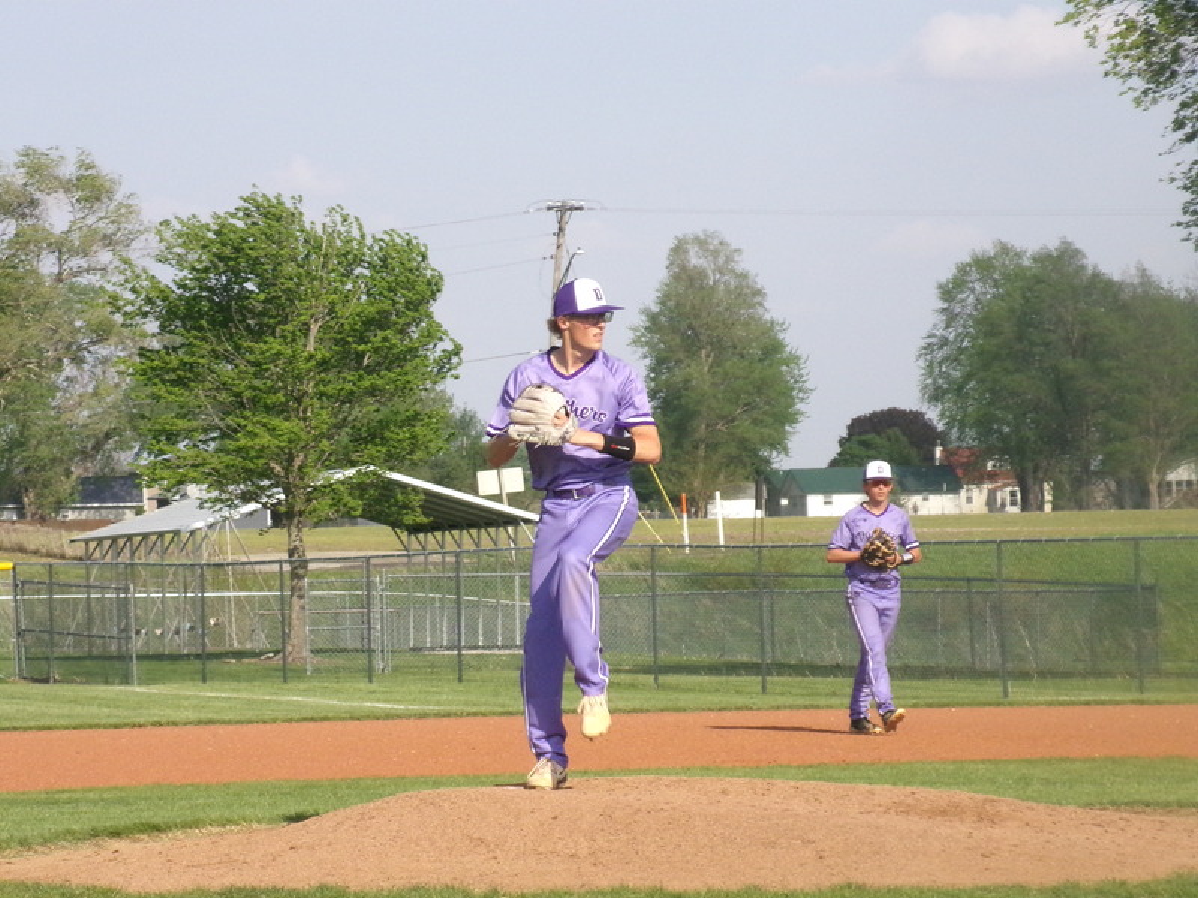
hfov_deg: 8.9
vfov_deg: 6.7
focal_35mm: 223
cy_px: 449
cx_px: 599
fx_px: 7718
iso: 546
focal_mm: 40.1
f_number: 17.63
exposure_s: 1/200
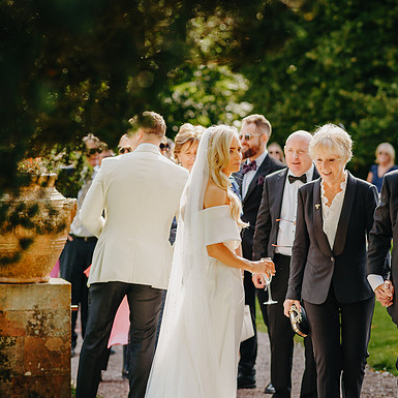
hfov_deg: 14.4
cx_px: 252
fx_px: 1574
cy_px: 177
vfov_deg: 14.4
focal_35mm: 121
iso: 100
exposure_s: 1/640
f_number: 2.2
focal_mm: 85
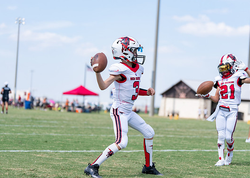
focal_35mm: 97
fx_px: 689
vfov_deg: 14.8
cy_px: 88
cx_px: 130
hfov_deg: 20.6
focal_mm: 84
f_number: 2.8
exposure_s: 1/2000
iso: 200
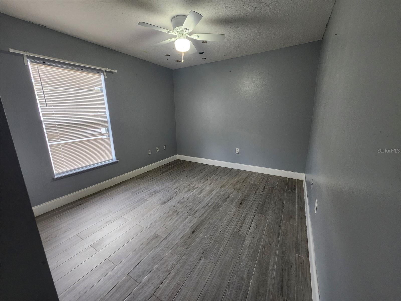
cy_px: 150
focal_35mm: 13
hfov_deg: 106.2
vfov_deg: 89.9
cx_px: 200
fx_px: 151
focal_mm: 1.74
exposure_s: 1/60
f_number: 2.2
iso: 160
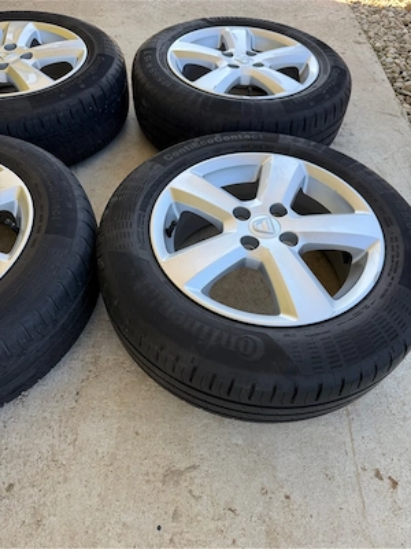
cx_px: 206
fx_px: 380
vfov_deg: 71.6
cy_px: 274
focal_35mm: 24
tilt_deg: -53.8
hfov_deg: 56.8
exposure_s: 1/567
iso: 80
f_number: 1.78
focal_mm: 6.76
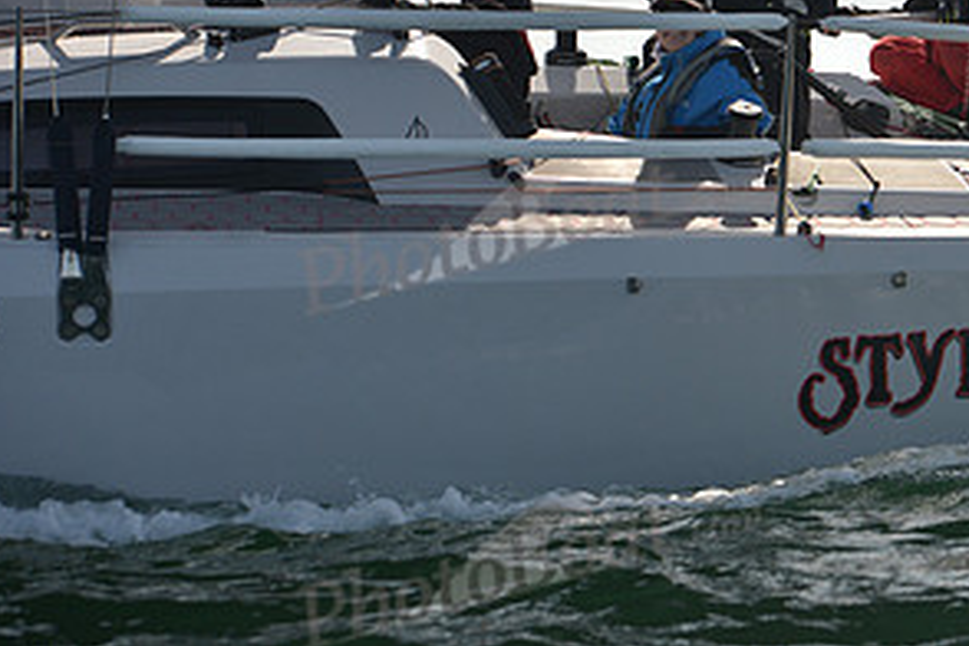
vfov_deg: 9.9
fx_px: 3714
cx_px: 936
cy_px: 12
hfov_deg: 14.7
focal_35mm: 138
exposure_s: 1/640
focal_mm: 70
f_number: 5.6
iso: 250
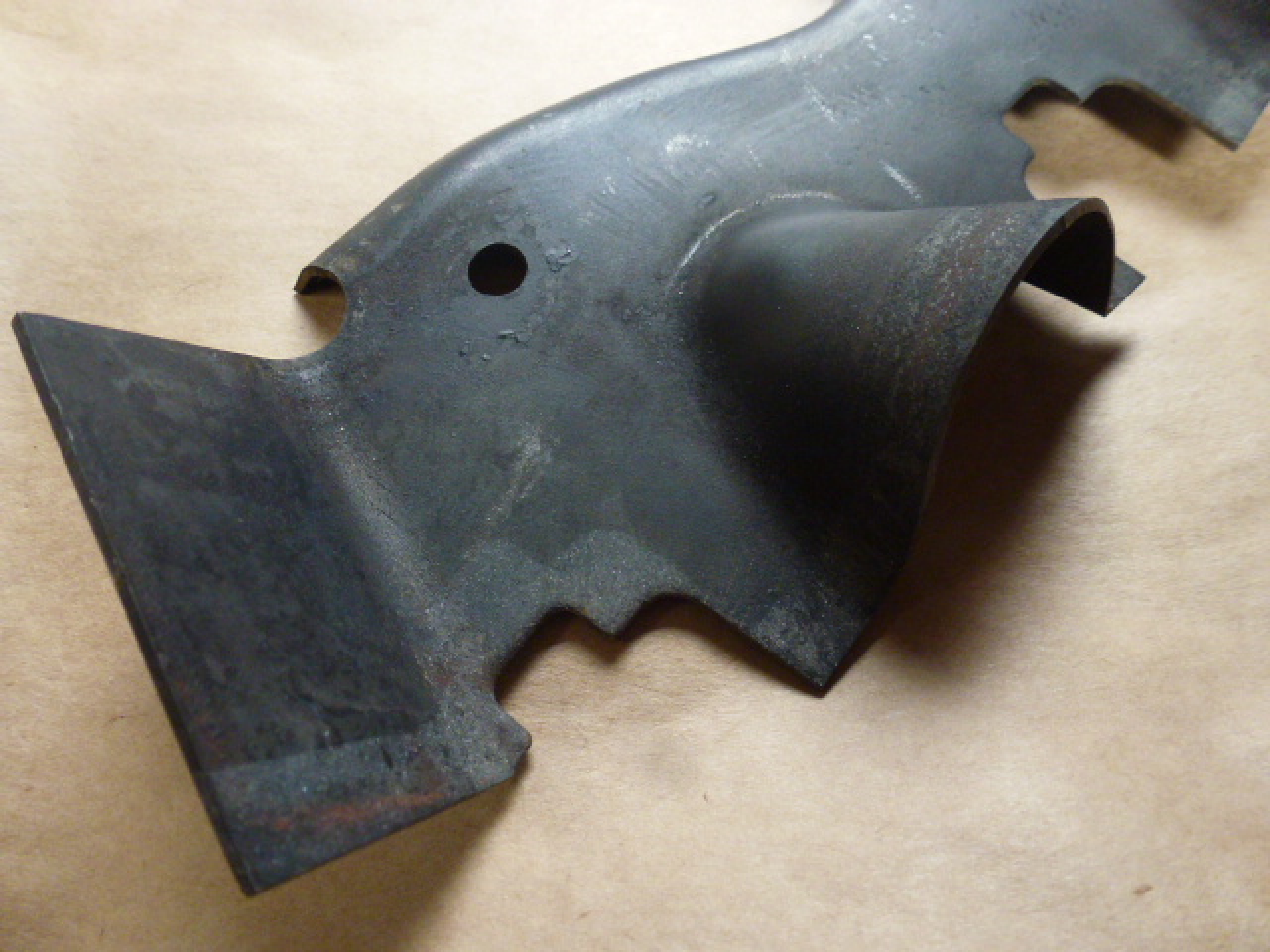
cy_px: 476
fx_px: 881
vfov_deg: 56.8
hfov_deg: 71.6
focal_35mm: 24
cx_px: 635
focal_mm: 4.3
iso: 400
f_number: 3.3
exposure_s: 1/60
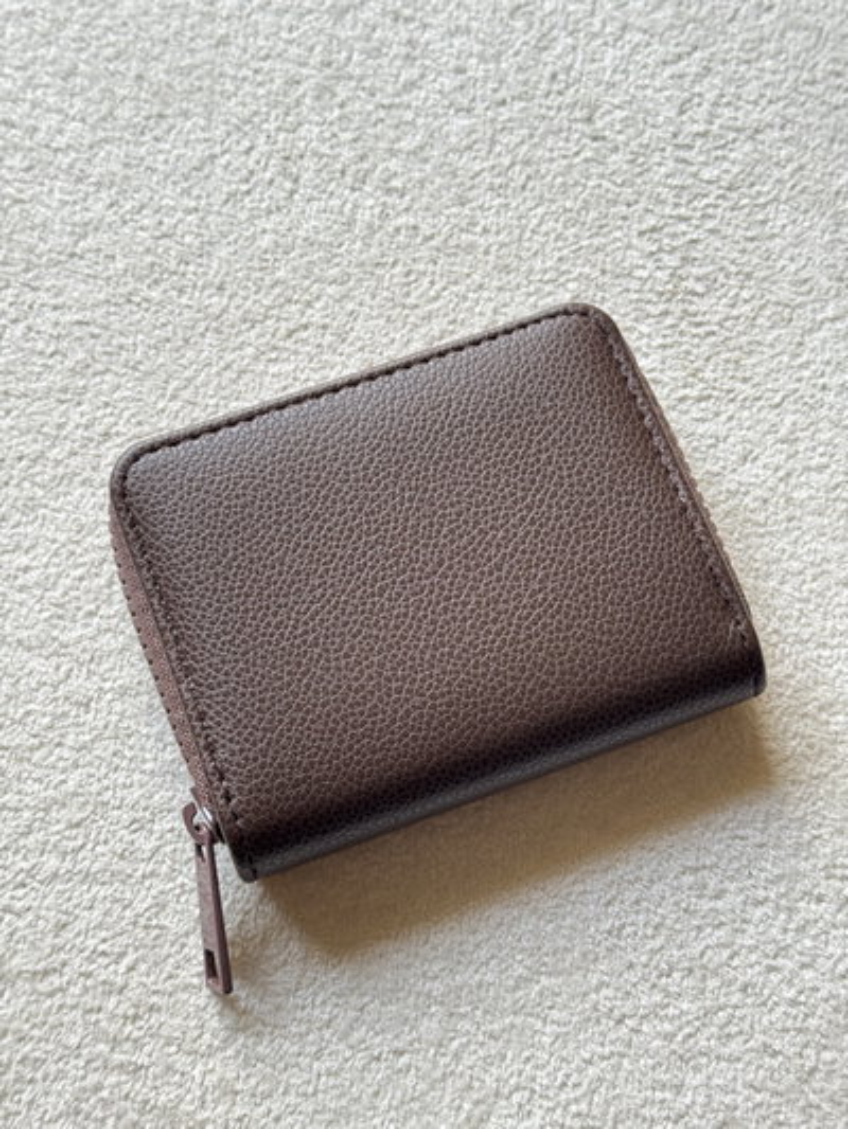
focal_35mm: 48
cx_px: 424
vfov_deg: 39.6
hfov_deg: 30.3
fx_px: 1567
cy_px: 564
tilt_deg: -71.9
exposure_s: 1/60
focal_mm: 6.76
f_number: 1.78
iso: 100
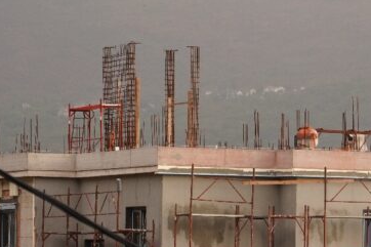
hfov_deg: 7.9
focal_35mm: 261
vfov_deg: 5.3
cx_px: 242
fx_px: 2688
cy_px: 193
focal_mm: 82
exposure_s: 1/323
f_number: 5.6
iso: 400
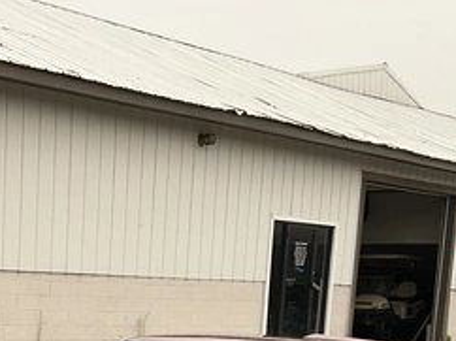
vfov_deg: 15.2
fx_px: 1184
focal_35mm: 90
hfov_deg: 21.3
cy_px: 513
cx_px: 38
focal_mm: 3
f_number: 1.8
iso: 25
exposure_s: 1/529
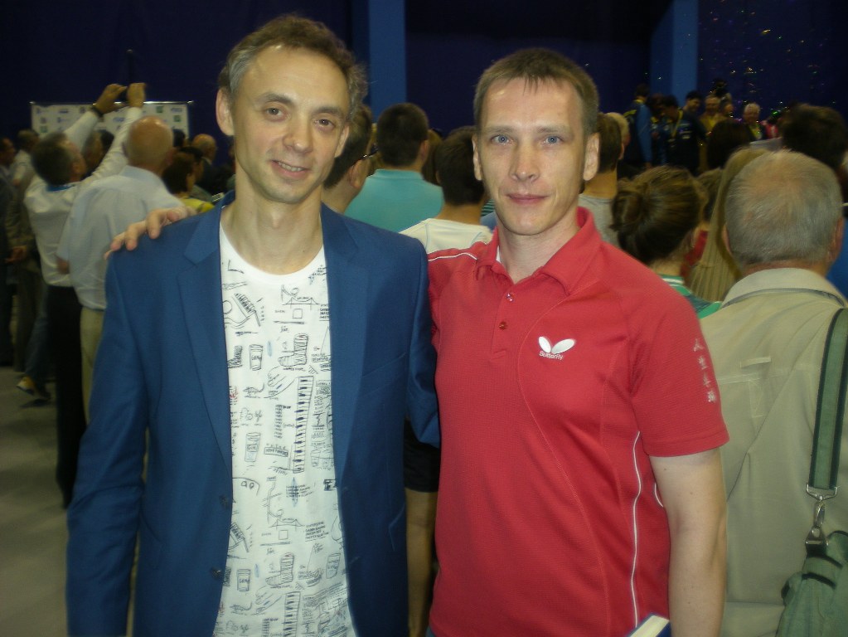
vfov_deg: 37.7
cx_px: 424
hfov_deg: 49.0
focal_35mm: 38
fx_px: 931
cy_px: 318
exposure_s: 1/30
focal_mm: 6.3
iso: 71
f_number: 3.1
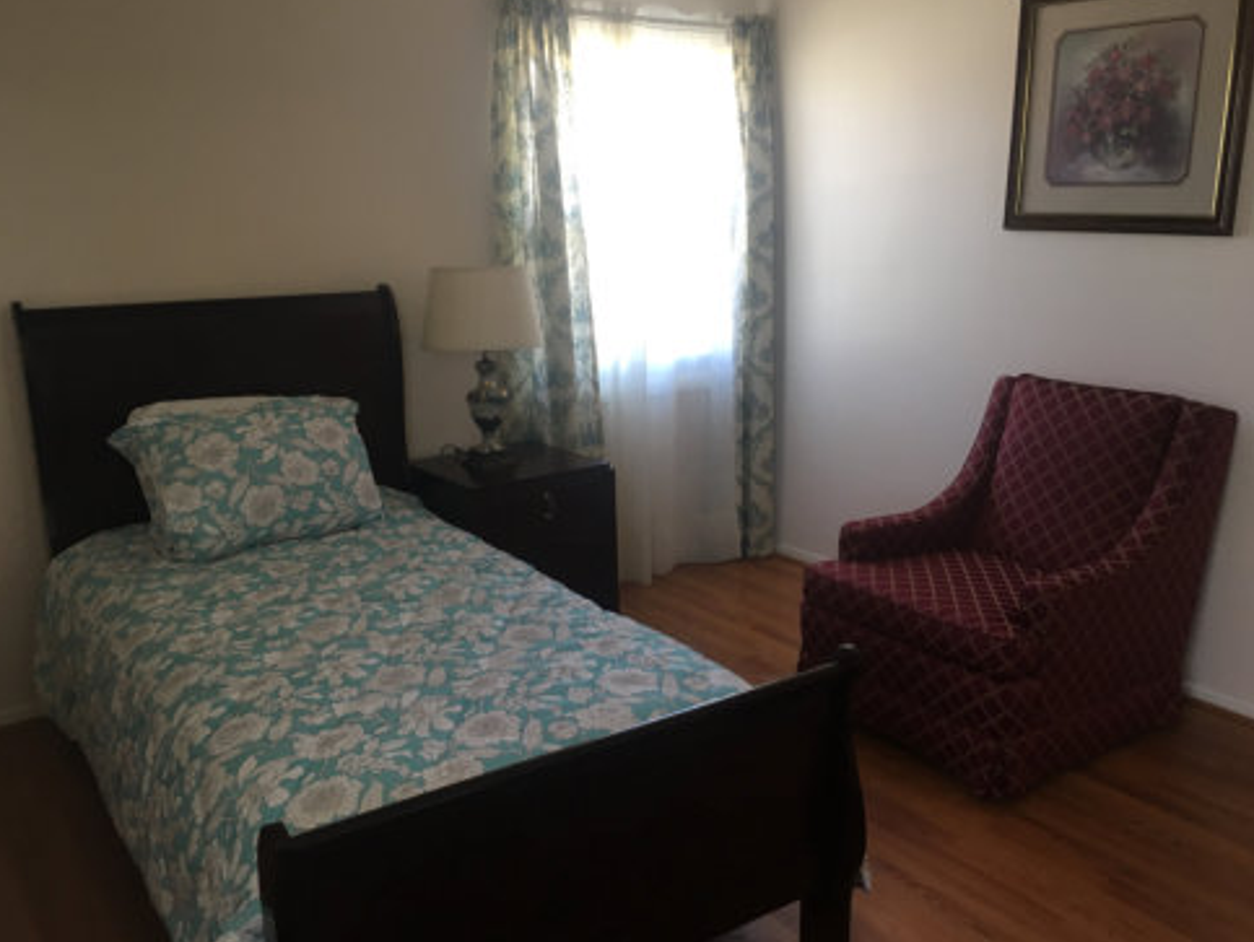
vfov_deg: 46.9
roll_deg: +0.7
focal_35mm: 30
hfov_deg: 59.9
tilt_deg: -14.5
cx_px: 615
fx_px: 1088
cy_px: 474
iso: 64
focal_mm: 4.15
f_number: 2.2
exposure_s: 1/30
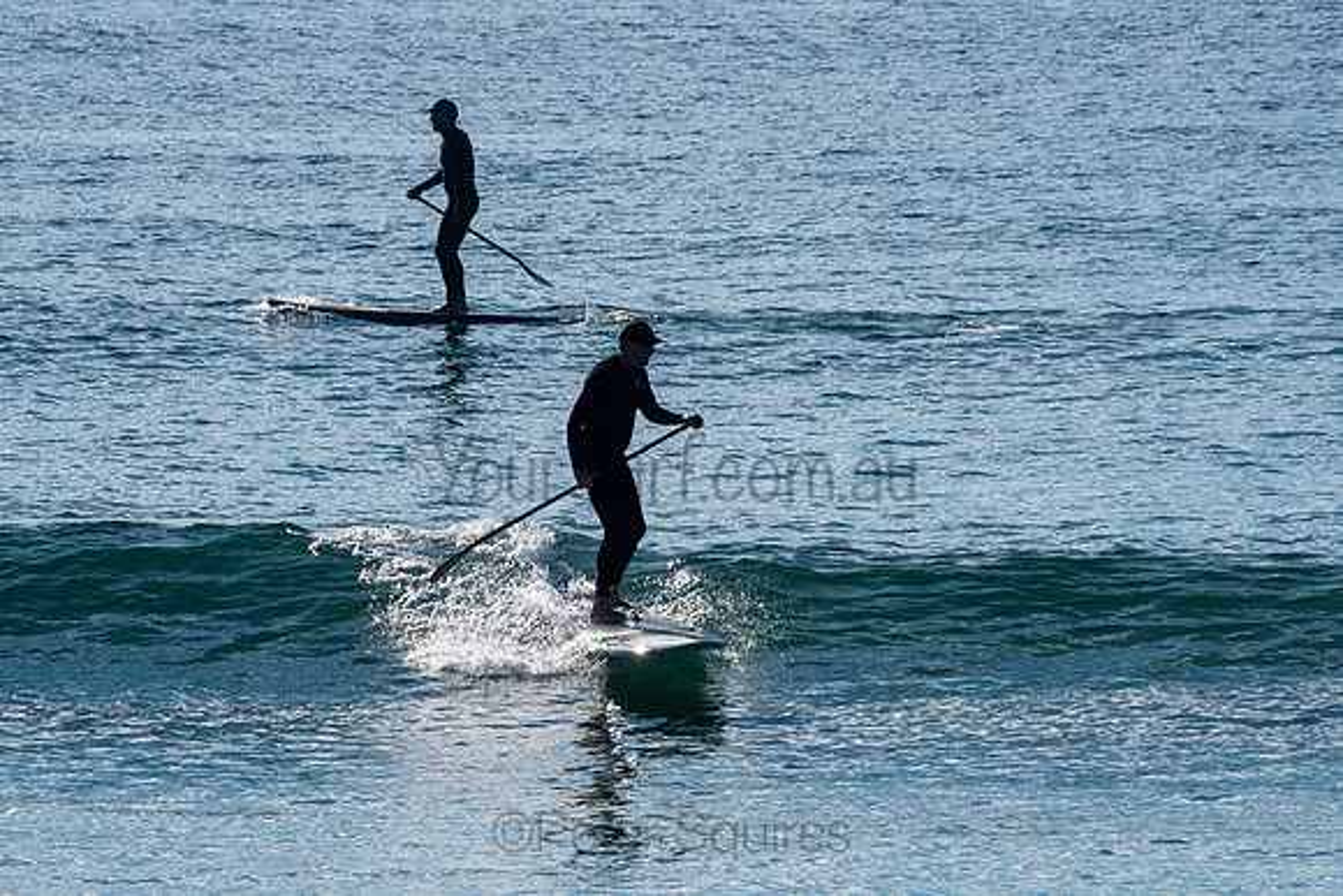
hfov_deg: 3.4
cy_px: 536
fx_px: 22334
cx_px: 610
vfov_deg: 2.3
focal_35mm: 599
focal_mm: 500
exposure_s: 1/500
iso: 320
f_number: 18
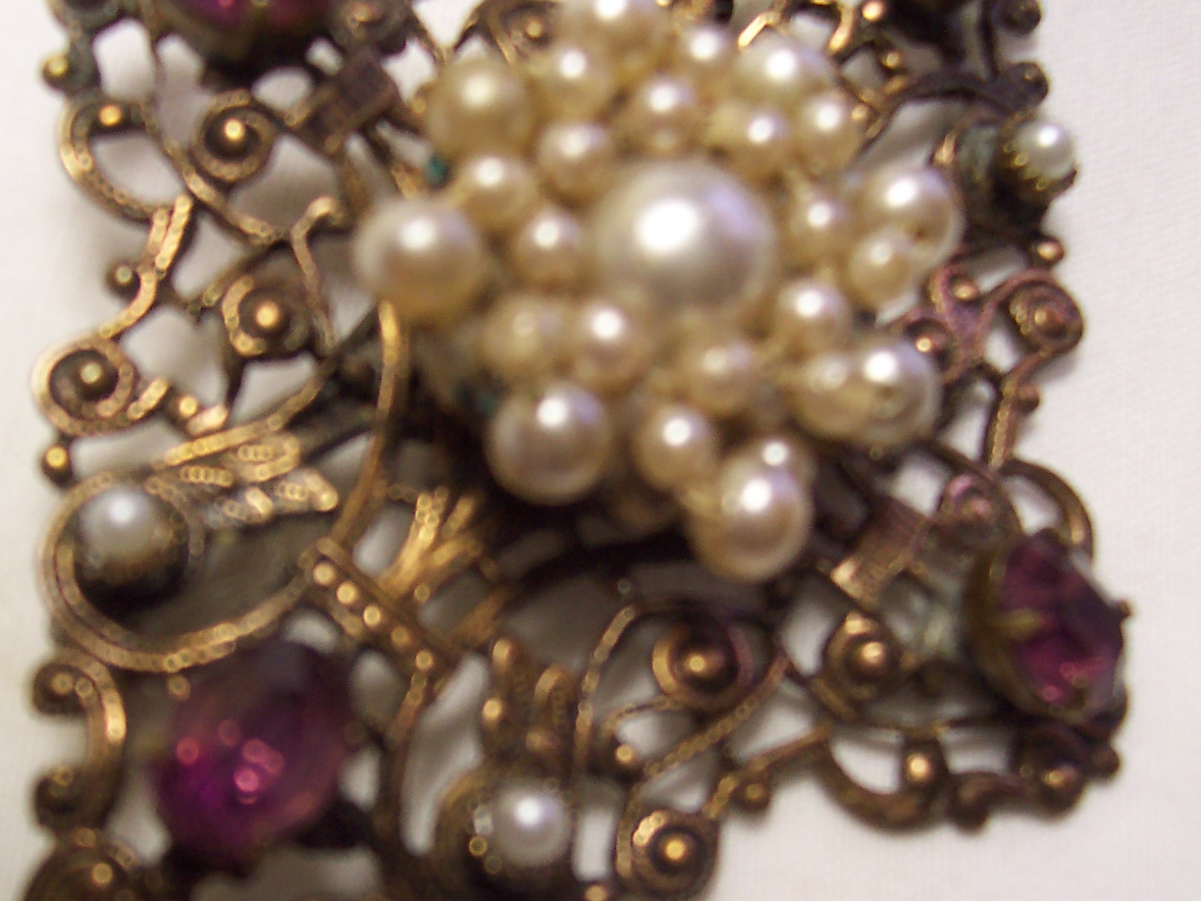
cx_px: 471
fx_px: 1805
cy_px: 631
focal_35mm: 52
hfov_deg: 36.7
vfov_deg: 27.8
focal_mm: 5.6
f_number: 2.8
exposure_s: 1/45
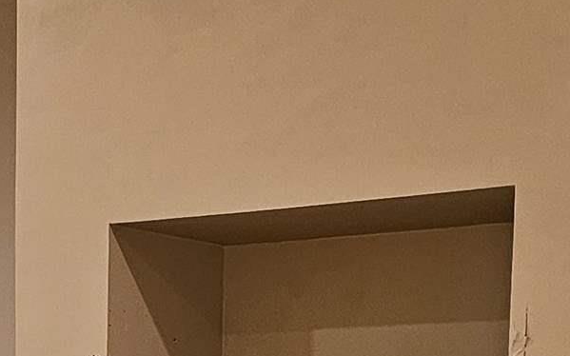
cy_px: 705
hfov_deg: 16.1
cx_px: -92
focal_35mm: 125
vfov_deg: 9.8
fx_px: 1941
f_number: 1.7
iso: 640
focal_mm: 6.3
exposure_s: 1/120
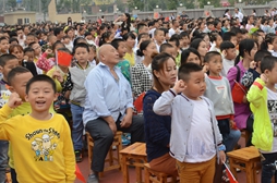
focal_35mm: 59
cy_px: 10
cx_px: 206
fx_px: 453
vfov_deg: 22.2
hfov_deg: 33.4
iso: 500
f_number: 8
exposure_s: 1/250
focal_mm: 20
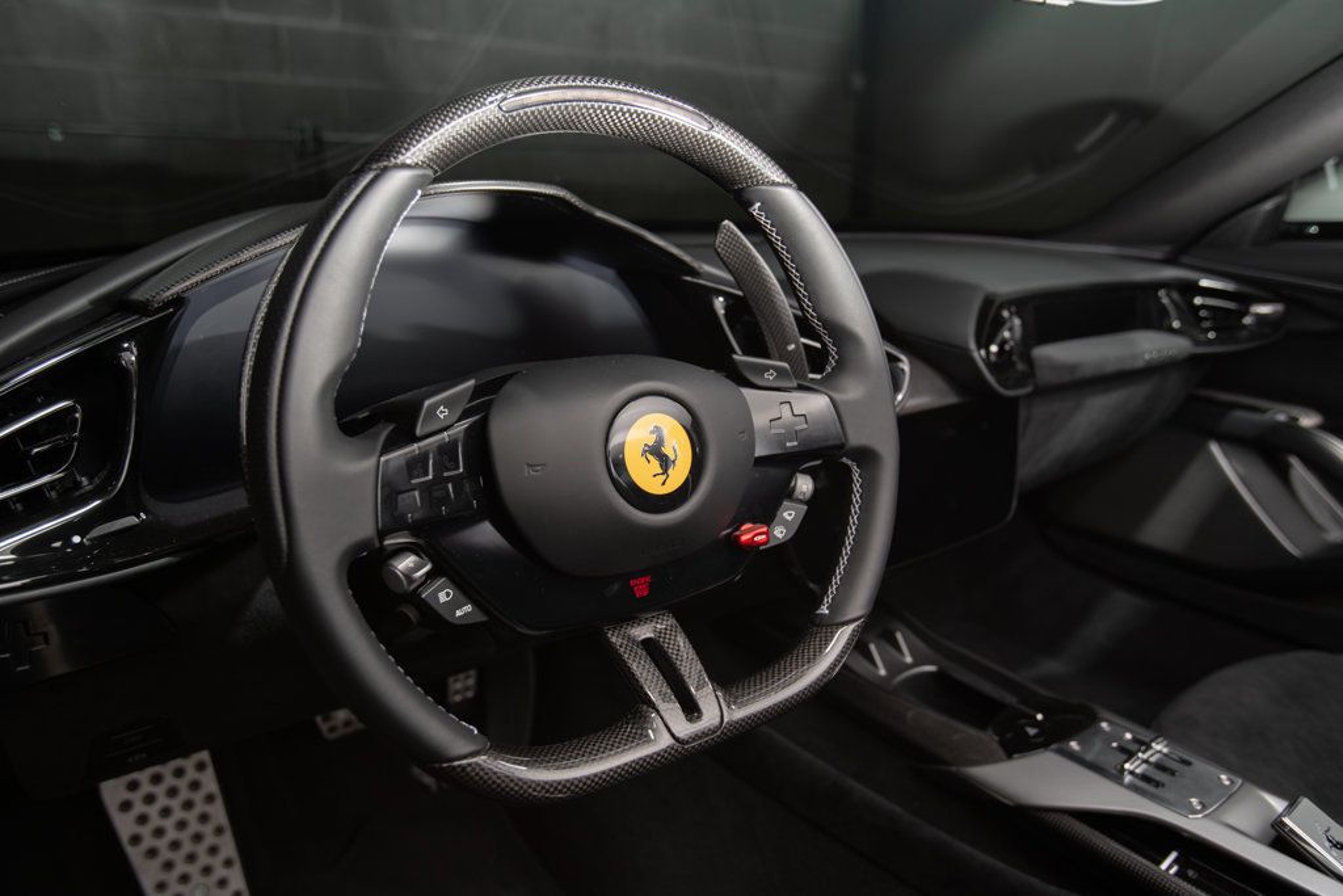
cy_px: 448
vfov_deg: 53.1
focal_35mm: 24
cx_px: 672
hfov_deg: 73.7
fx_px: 895
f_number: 4.5
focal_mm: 24
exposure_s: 1/160
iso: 160
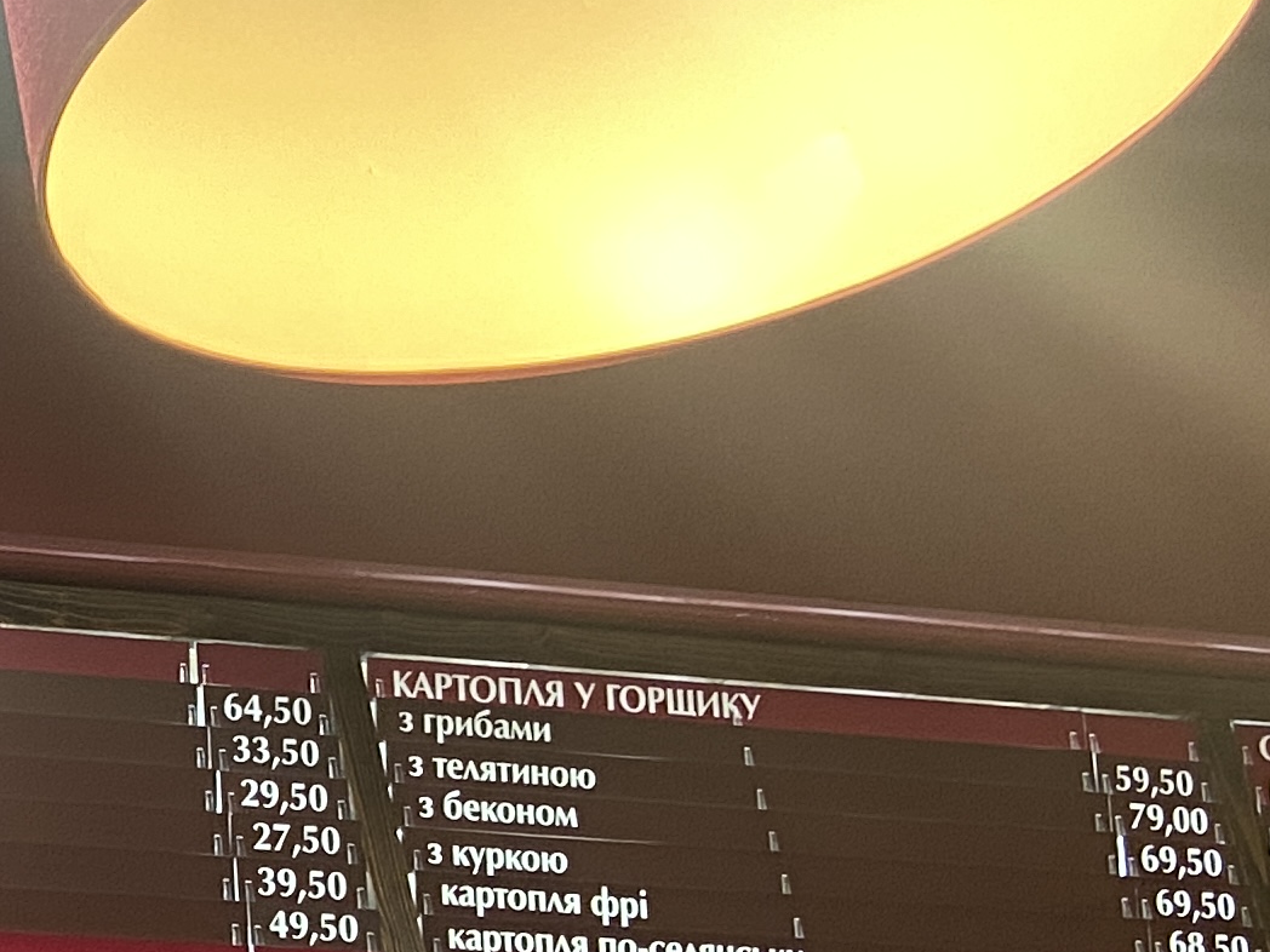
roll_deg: +3.4
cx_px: -834
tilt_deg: +27.3
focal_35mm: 100
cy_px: 689
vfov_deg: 14.7
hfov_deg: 17.0
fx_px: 3669
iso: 100
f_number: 1.8
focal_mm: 4.25
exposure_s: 1/50
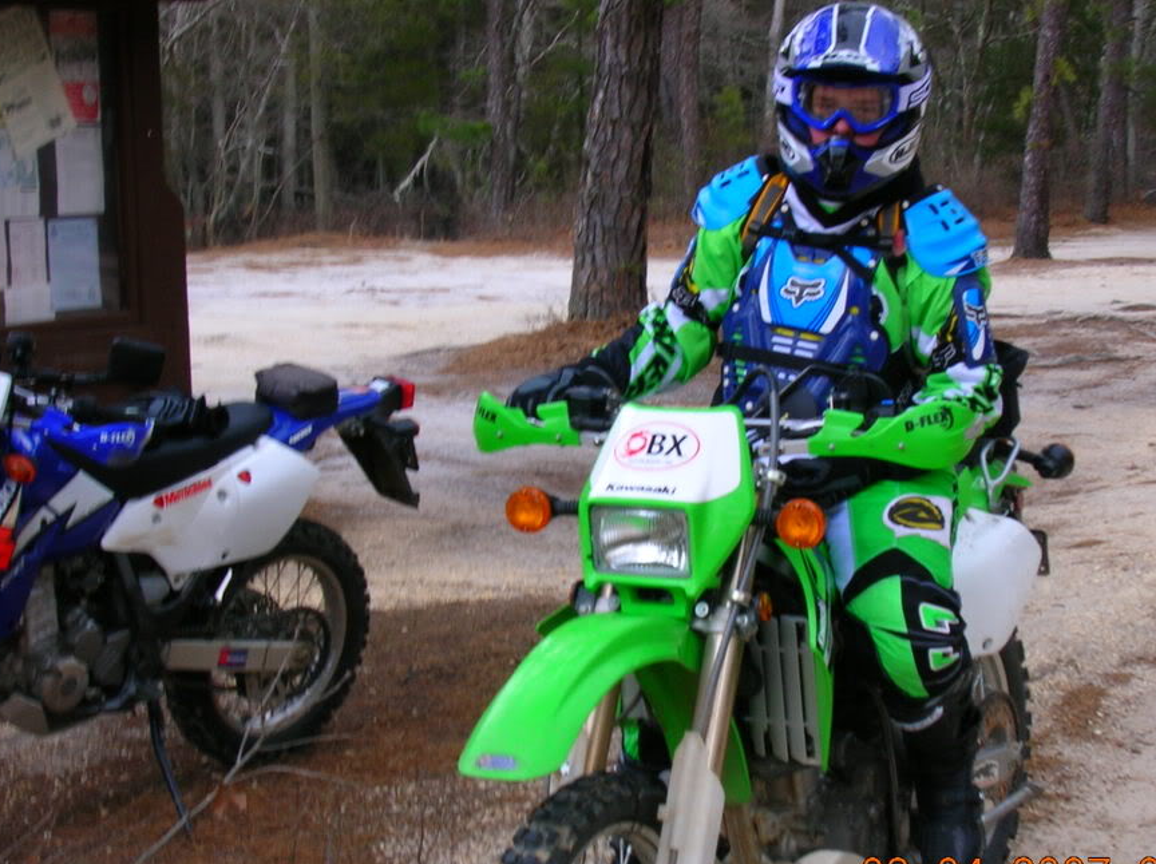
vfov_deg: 22.9
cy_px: 469
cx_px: 664
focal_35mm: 64
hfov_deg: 30.3
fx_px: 2135
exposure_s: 1/31
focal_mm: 9
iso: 50
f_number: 5.7
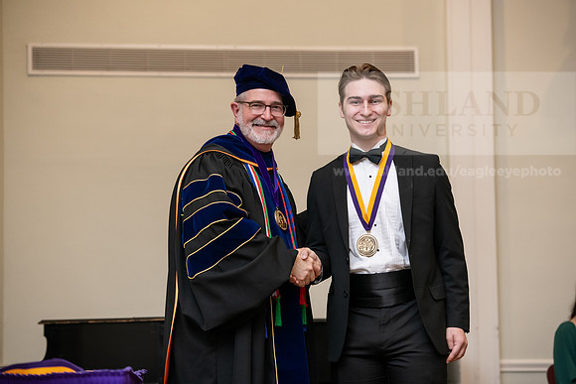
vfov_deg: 11.4
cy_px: 192
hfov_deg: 17.1
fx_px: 1920
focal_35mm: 120
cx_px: 288
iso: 2000
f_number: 4
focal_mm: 120
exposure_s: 1/200
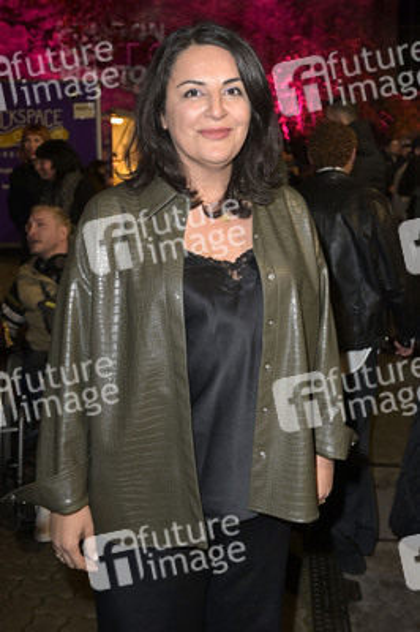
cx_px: 210
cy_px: 316
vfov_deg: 50.7
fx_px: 666
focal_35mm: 38
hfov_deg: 35.0
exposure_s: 1/50
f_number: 5
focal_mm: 38
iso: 1600
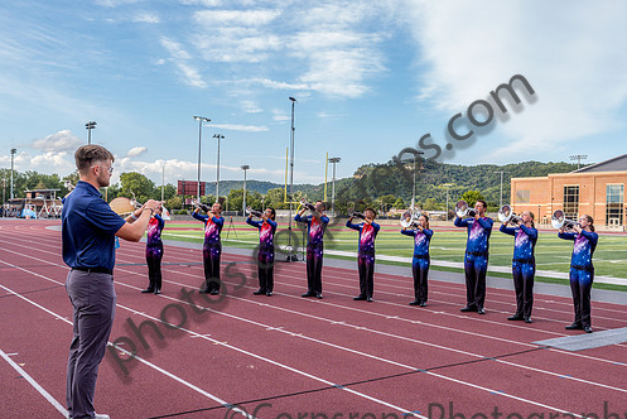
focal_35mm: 35
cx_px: 341
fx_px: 610
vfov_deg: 37.9
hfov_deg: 54.3
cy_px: 221
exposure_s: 1/400
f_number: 6.3
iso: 640
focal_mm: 30
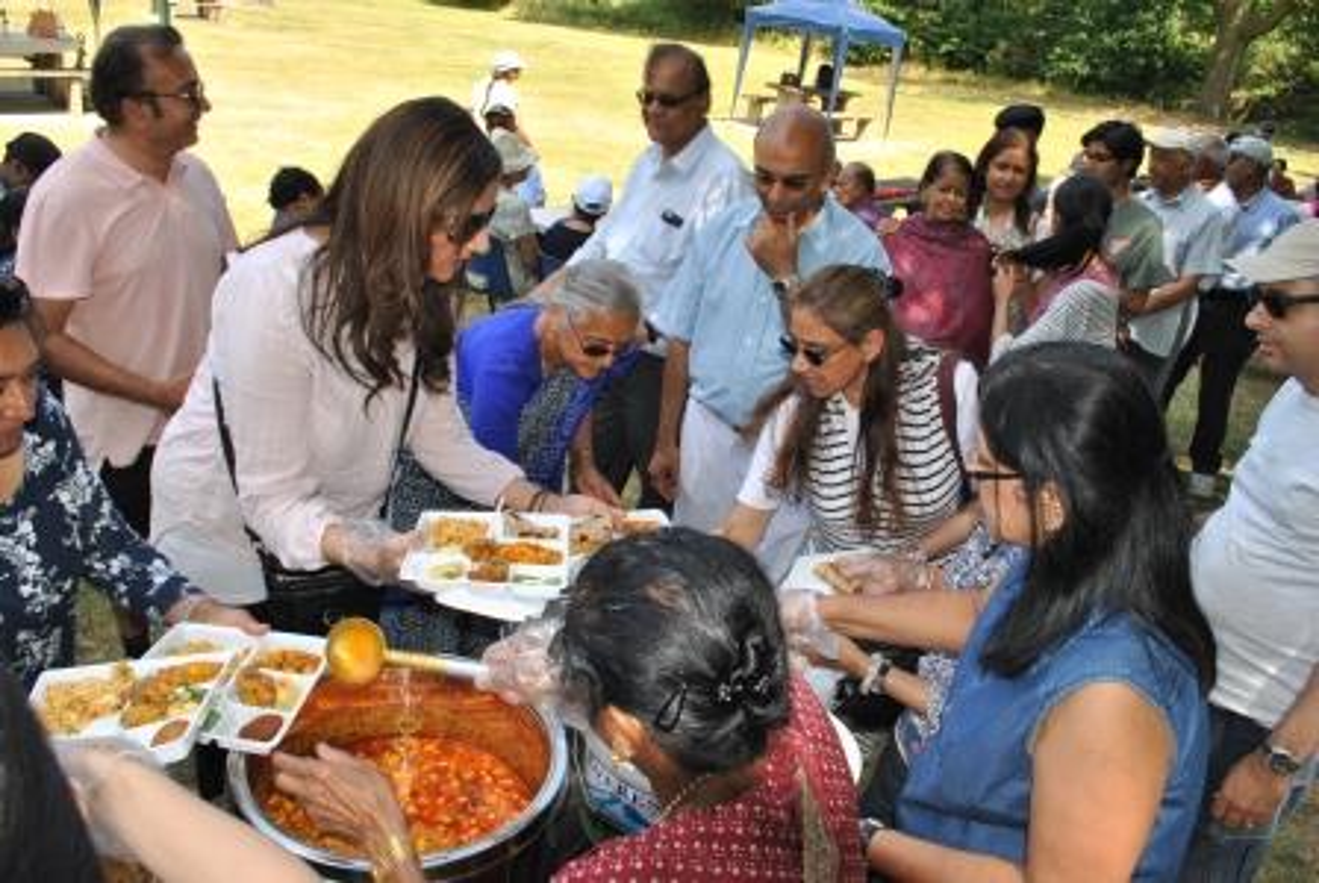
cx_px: 660
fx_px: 991
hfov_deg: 67.3
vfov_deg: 48.1
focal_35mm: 27
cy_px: 442
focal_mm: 18
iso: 110
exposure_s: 1/60
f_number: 8
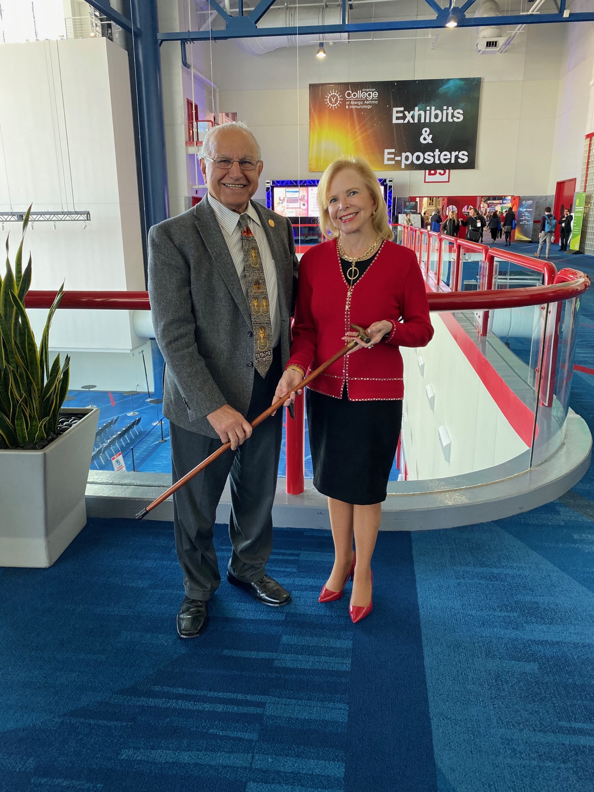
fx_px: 595
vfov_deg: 67.3
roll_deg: +0.9
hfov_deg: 53.1
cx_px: 297
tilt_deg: -13.9
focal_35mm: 26
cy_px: 396
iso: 160
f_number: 1.8
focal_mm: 4.25
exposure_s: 1/60
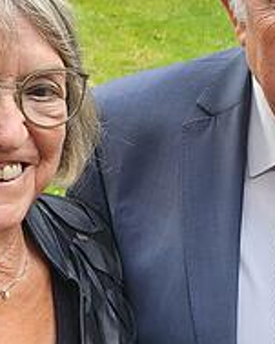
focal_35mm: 99
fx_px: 1008
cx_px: 211
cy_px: 197
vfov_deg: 19.4
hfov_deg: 15.5
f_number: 1.8
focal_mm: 5
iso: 160
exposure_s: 1/180
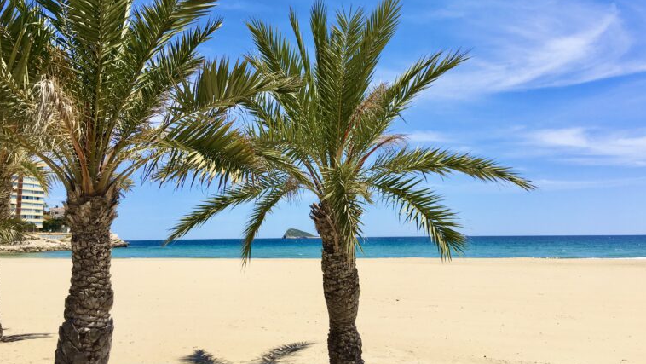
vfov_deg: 36.6
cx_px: 322
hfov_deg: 61.0
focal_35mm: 32
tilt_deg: +8.2
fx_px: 548
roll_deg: +0.8
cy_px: 155
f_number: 2.2
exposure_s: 1/2262
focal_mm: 4.15
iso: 25
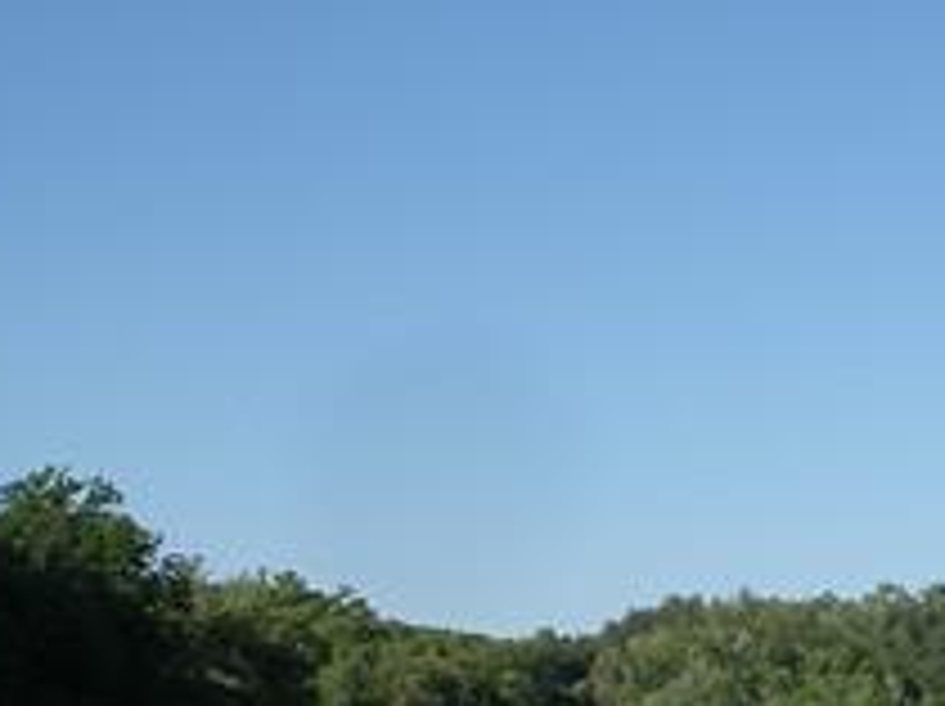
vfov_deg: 13.1
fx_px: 3081
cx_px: 945
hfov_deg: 17.1
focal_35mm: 113
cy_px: 324
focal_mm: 7.8
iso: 80
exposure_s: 1/320
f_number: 5.6
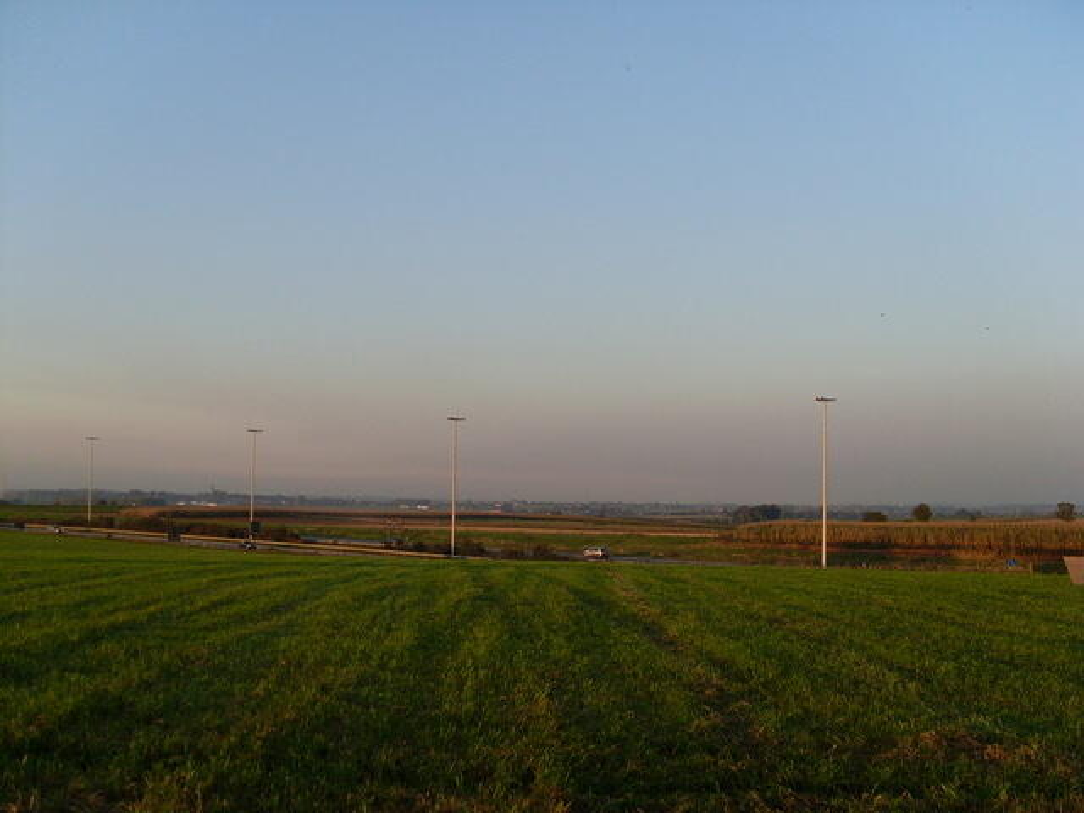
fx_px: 1190
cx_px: 542
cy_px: 406
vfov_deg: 37.7
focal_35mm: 38
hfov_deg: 49.0
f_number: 7.7
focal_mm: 6.3
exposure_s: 1/90
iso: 80
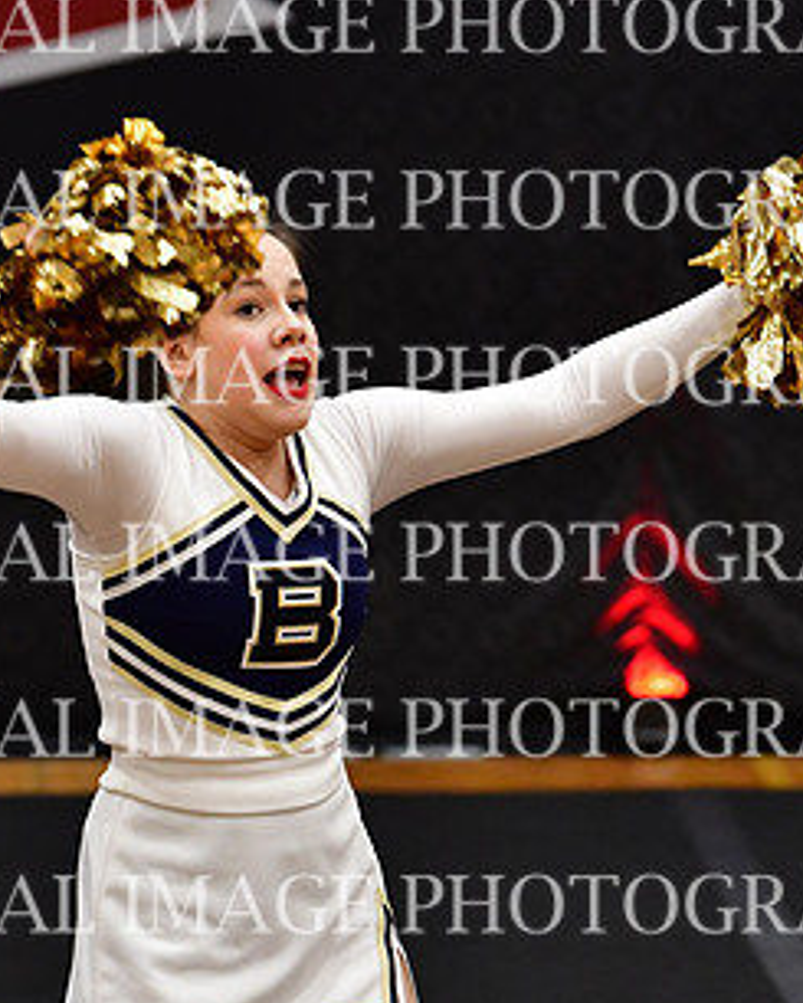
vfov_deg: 4.5
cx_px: 379
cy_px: 816
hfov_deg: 3.6
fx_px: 12679
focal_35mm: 427
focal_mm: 160
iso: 4000
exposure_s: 1/500
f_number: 4
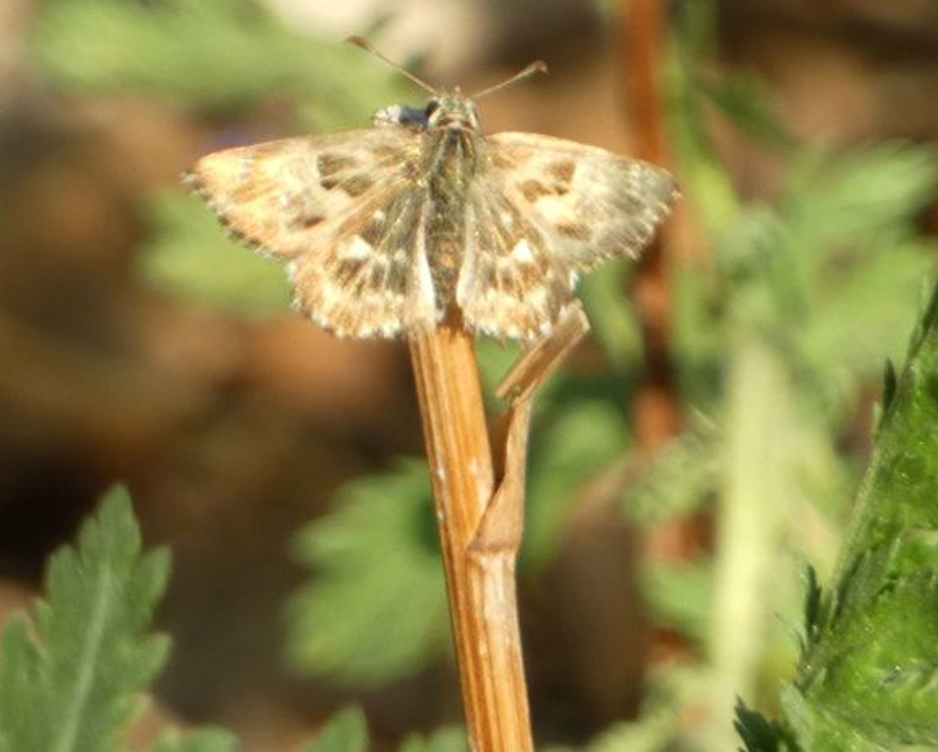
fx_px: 27947
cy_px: 340
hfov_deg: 1.9
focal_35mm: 1006
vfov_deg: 1.5
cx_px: 505
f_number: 5.6
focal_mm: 125.5
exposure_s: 1/100
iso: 100
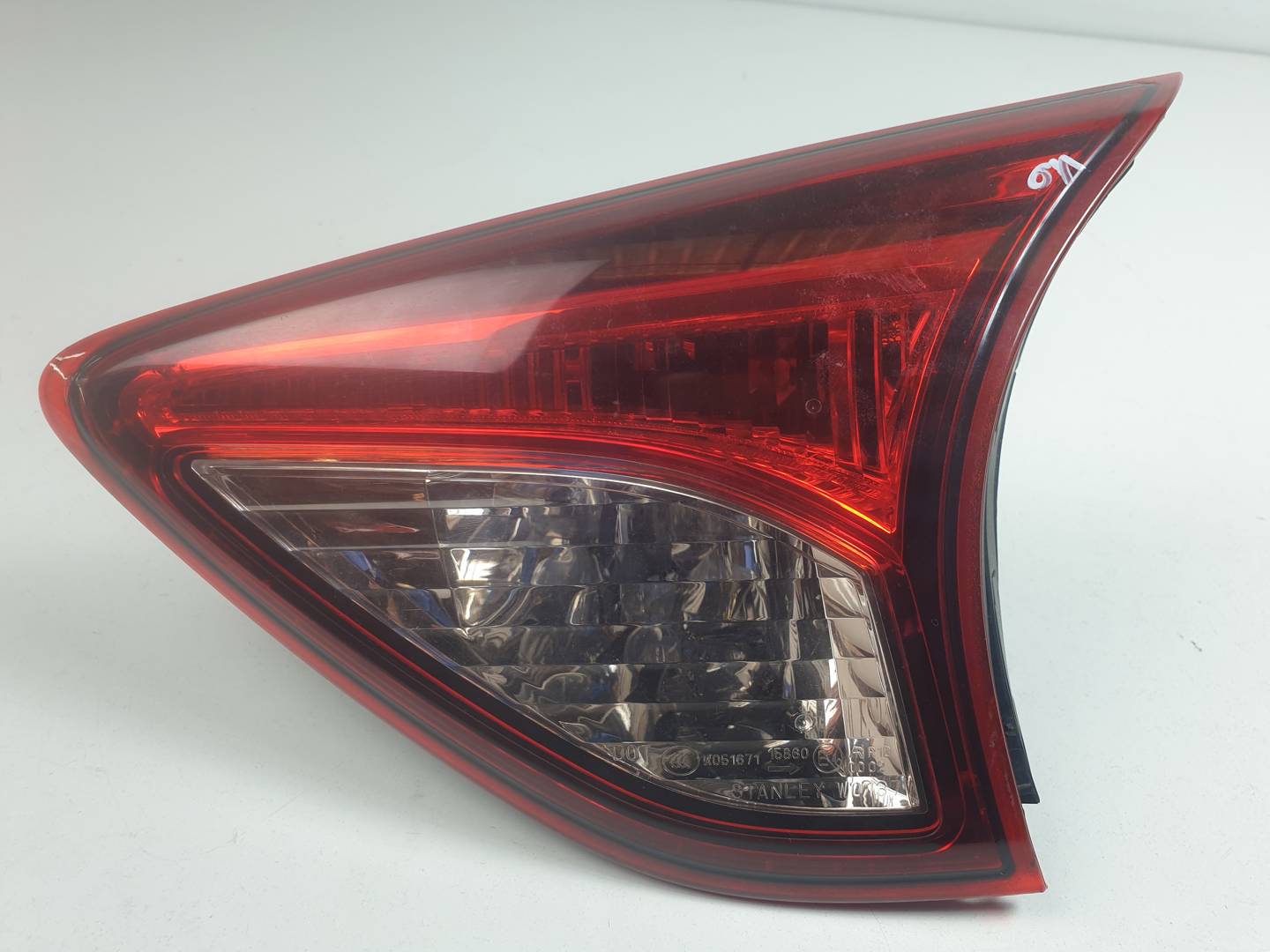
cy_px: 476
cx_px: 635
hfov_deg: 67.3
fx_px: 954
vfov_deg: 53.1
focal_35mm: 26
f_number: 2.4
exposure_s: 1/130
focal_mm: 4.3
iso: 50
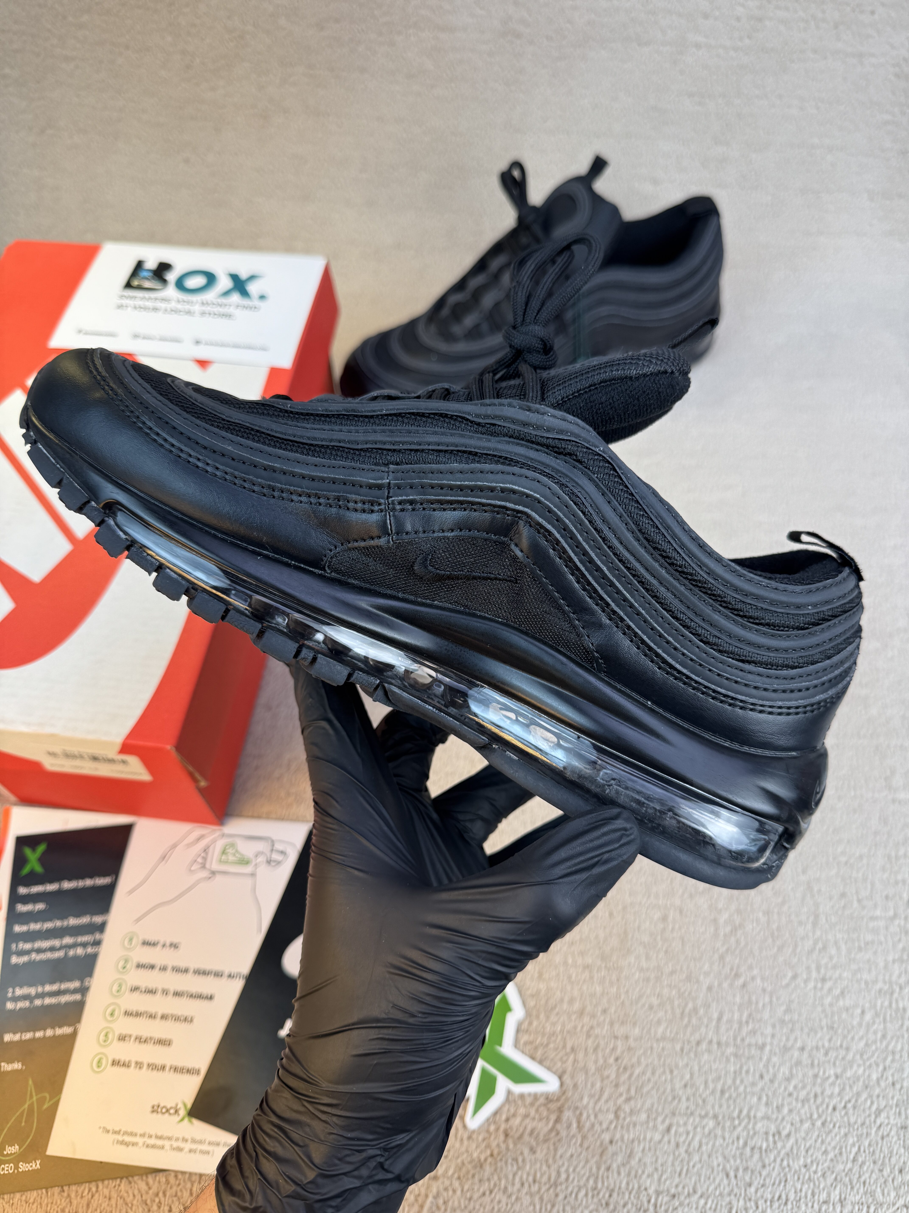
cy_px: 606
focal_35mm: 24
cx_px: 454
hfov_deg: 56.8
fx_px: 840
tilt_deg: -56.9
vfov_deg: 71.6
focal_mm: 6.76
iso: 80
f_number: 1.78
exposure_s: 1/572
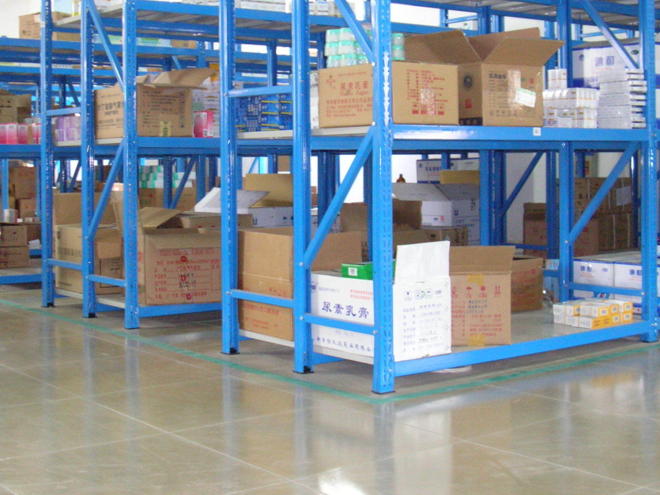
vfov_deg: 25.5
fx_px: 1087
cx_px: 295
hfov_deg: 33.8
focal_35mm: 57
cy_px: 159
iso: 200
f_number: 3
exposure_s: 1/7.1
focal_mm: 6.6
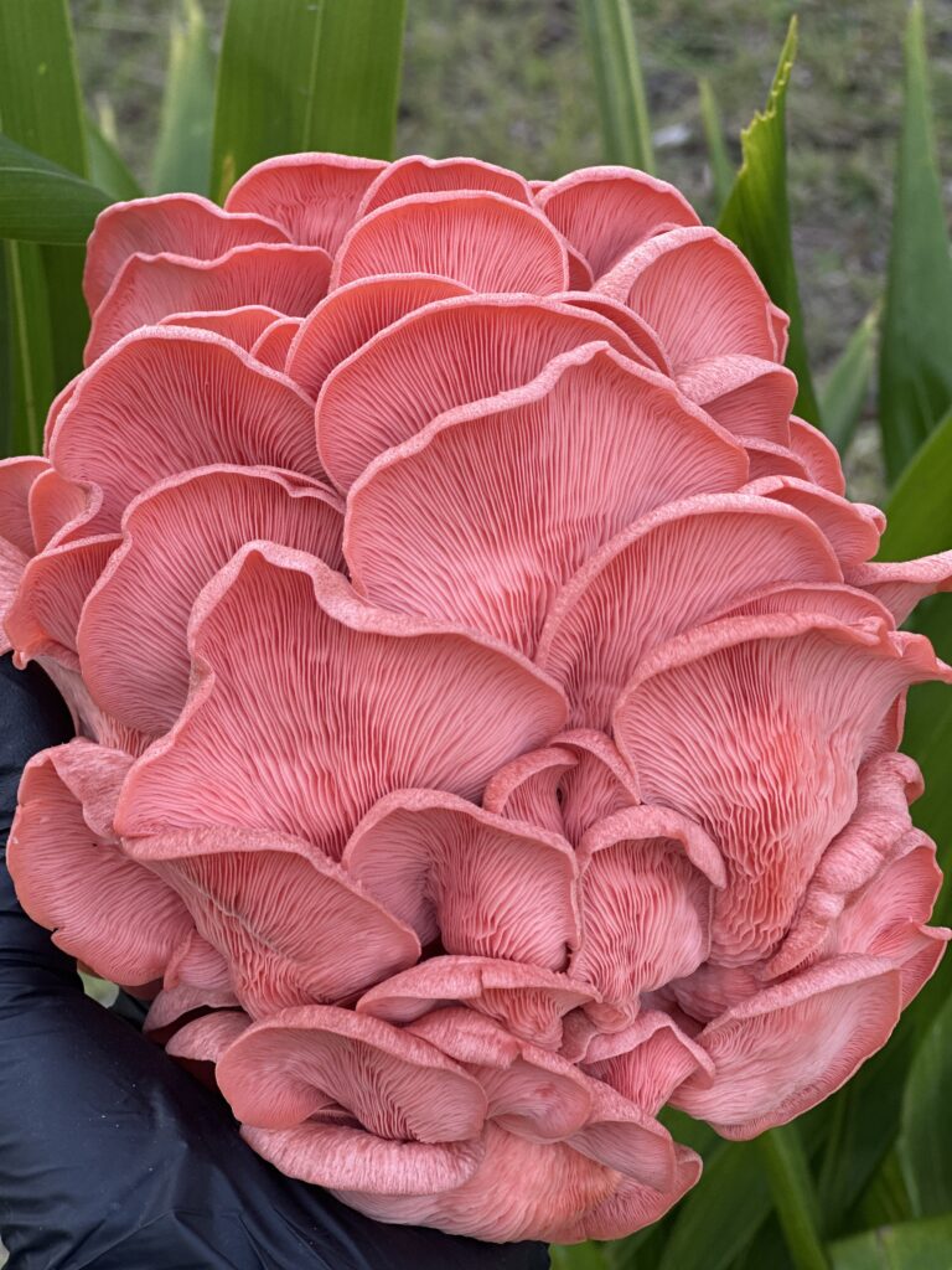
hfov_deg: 19.1
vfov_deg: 25.3
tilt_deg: -11.4
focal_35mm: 77
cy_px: 635
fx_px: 2824
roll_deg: +0.9
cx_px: 476
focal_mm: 9
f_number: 2.8
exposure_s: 1/121
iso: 50
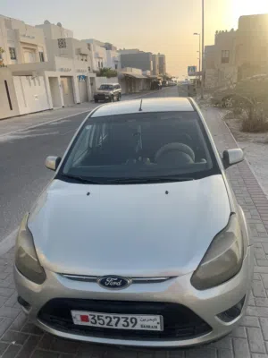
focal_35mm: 26
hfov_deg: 53.1
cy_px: 179
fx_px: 268
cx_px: 134
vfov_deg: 67.3
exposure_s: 1/1046
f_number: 1.6
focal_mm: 5.1
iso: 50
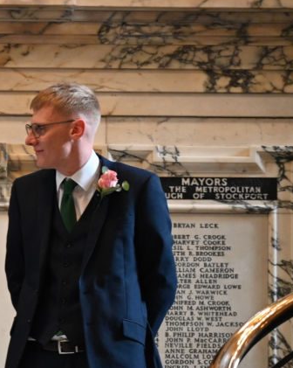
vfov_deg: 6.3
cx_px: -208
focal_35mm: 308
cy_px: 305
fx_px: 3343
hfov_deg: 5.0
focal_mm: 110
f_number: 2.8
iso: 3200
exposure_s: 1/160
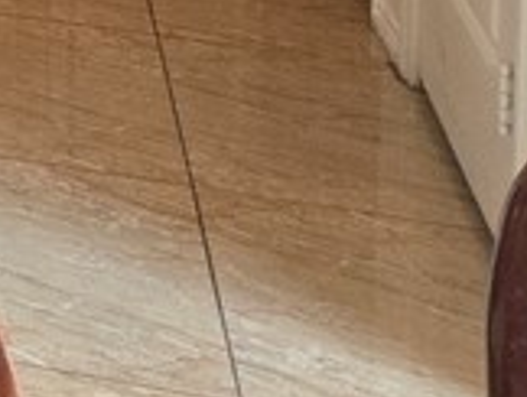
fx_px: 2211
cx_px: -1103
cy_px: -735
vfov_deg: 8.7
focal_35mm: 145
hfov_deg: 9.9
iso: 250
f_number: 1.8
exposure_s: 1/120
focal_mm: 5.4
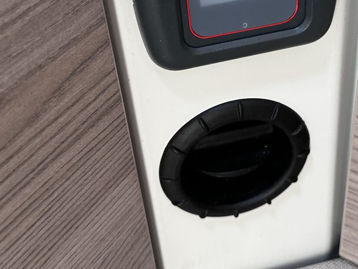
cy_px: 68
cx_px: 243
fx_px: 620
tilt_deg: -39.0
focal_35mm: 60
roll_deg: +3.2
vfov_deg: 24.2
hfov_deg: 31.9
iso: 250
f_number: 1.78
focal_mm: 6.86
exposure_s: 1/60
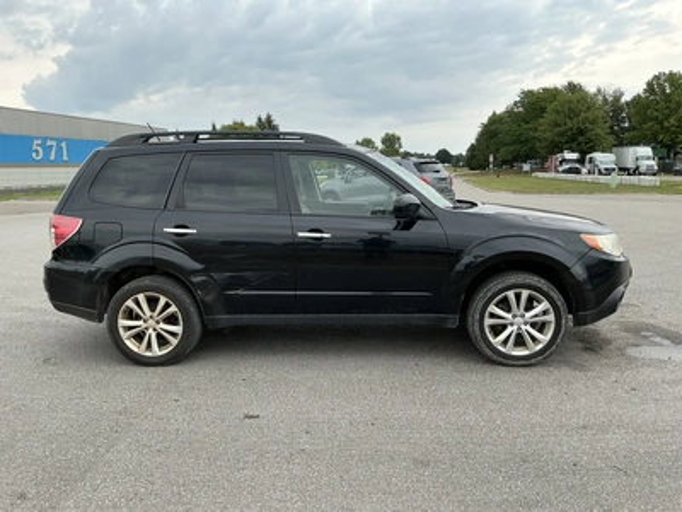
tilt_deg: -7.2
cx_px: 341
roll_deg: +1.1
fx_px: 552
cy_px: 256
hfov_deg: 63.4
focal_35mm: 28
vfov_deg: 49.7
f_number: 1.8
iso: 25
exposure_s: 1/759
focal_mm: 3
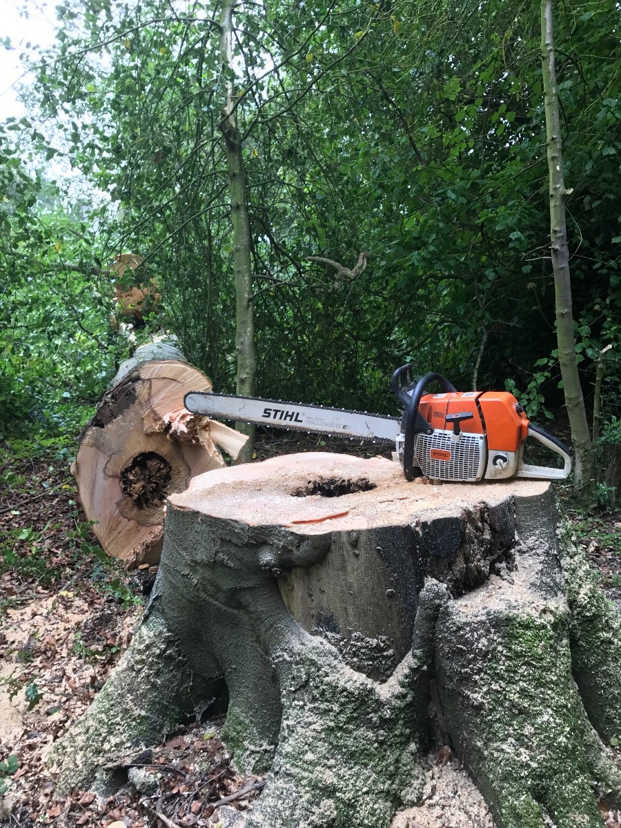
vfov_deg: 63.4
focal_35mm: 28
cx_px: 310
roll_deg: +1.2
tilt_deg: -14.7
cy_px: 414
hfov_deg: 49.7
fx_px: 670
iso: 25
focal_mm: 3.99
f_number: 1.8
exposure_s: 1/50
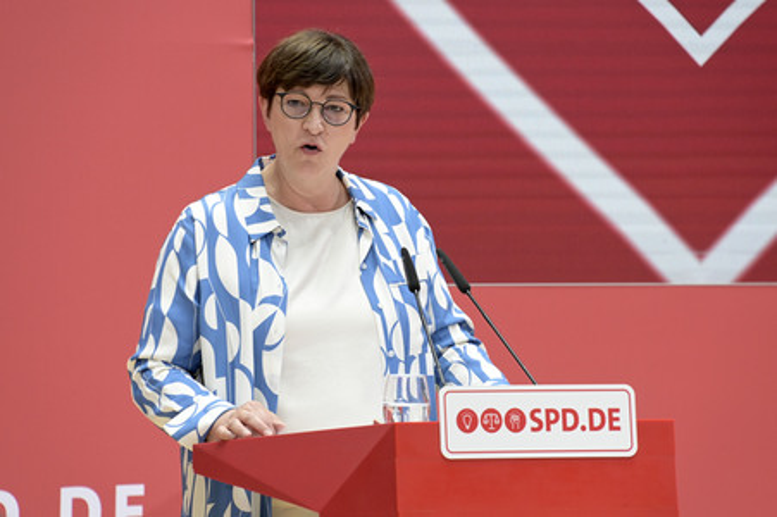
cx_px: 388
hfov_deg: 6.9
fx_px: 6470
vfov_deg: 4.6
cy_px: 258
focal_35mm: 300
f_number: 8
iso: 3200
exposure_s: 1/500
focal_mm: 300
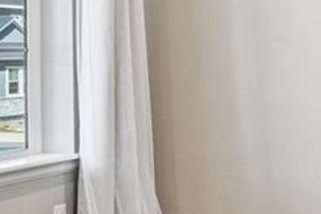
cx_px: 656
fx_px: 811
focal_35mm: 91
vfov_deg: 14.9
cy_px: 22
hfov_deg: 16.5
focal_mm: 14
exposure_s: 1/15
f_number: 10
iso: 280
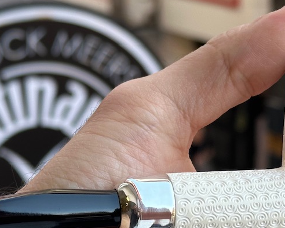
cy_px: 161
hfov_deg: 15.8
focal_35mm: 122
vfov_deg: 12.6
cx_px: 169
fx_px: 1028
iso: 64
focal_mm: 6.86
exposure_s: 1/387
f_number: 1.78
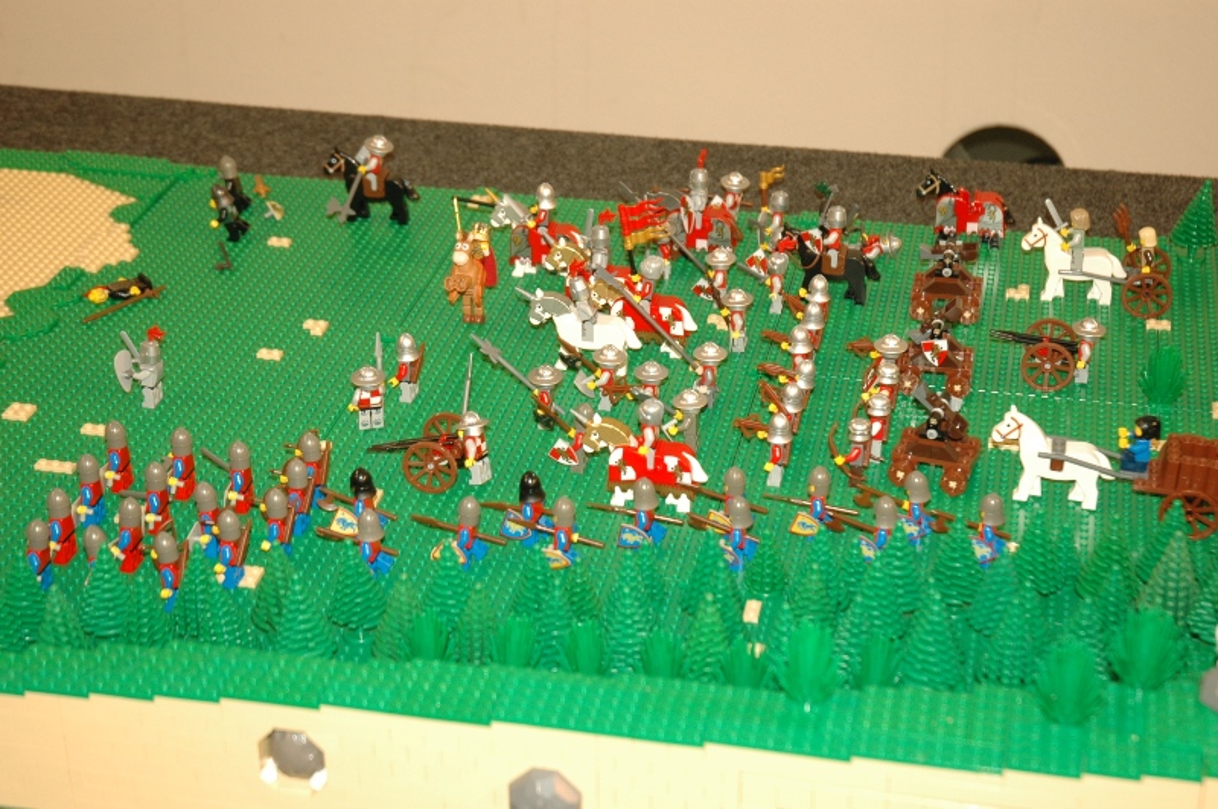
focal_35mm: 66
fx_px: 2230
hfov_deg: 30.6
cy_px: 404
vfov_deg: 20.6
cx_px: 609
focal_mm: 44
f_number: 4.5
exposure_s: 1/60
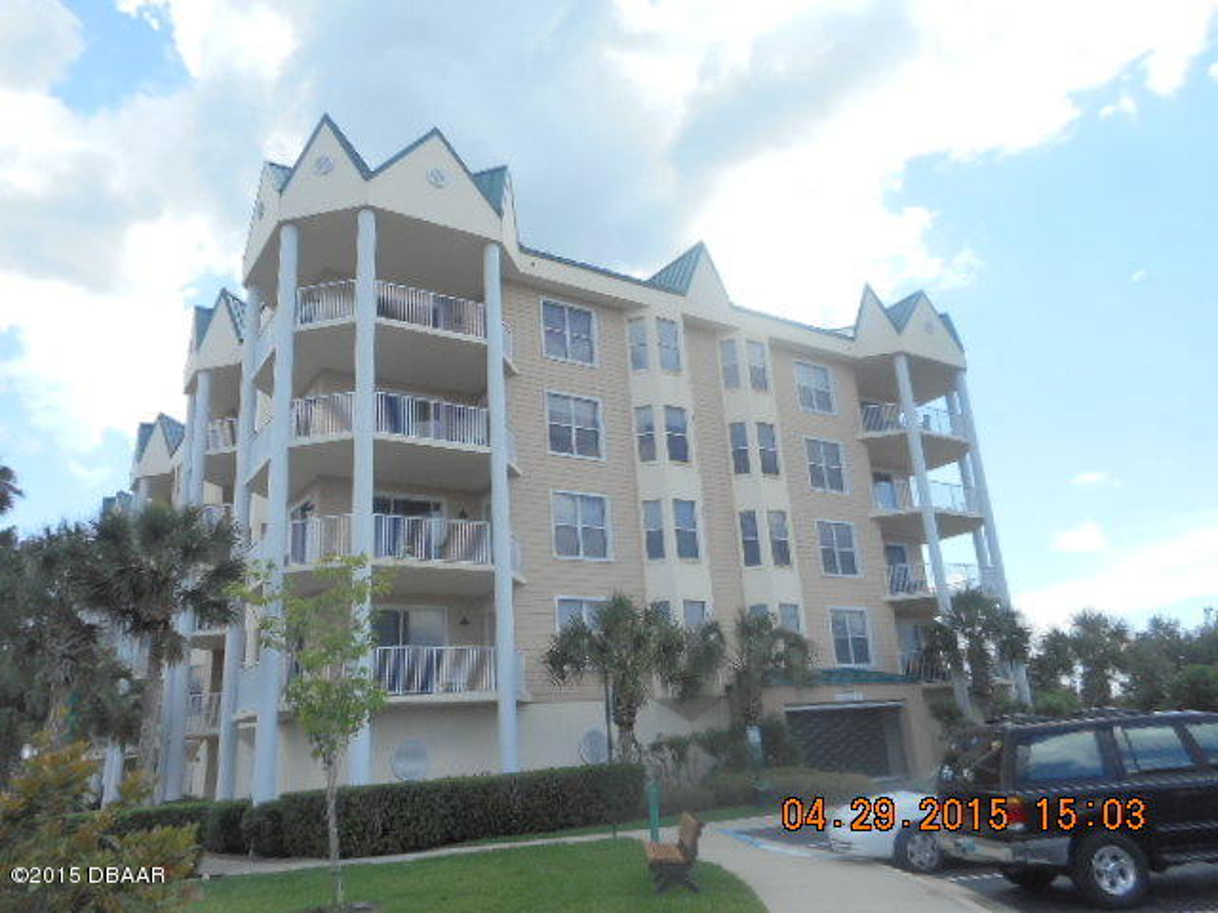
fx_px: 880
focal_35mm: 25
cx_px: 609
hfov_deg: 69.4
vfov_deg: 54.9
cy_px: 456
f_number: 3.7
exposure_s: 1/500
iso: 80
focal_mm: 4.5
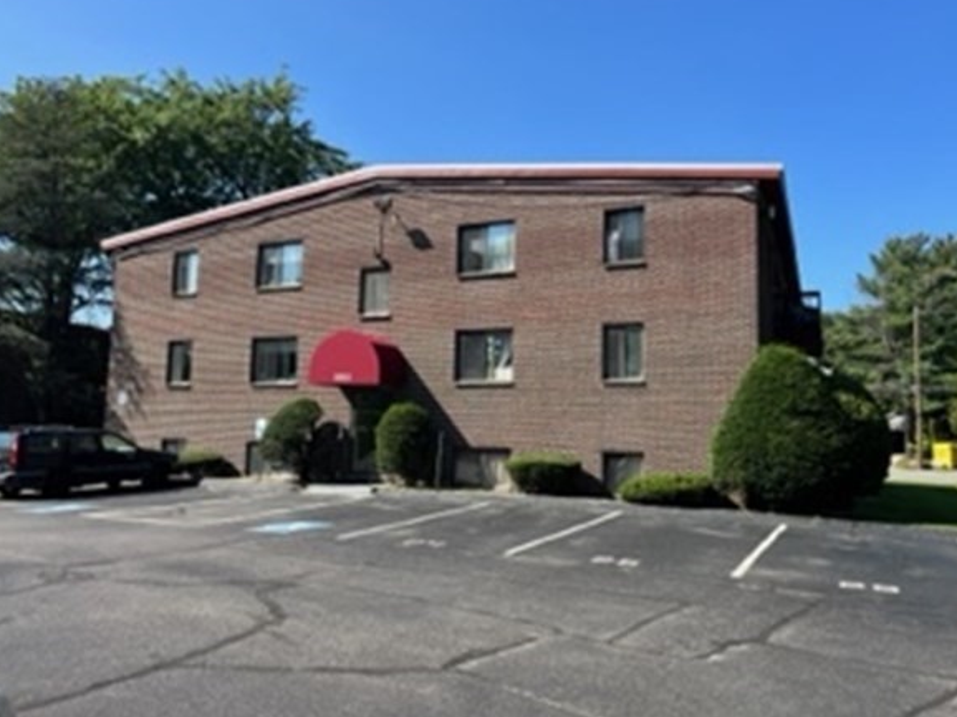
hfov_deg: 65.3
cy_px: 348
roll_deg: -1.0
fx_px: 746
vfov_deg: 51.3
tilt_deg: +5.9
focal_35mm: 27
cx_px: 488
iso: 50
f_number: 1.6
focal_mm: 5.1
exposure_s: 1/1890
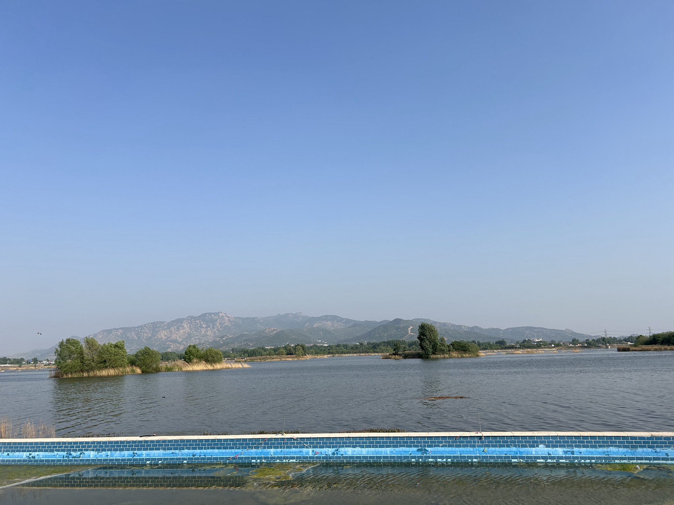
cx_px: 337
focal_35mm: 26
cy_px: 252
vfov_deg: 53.1
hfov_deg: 67.3
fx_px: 506
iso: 50
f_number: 1.5
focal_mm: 5.7
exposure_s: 1/5319
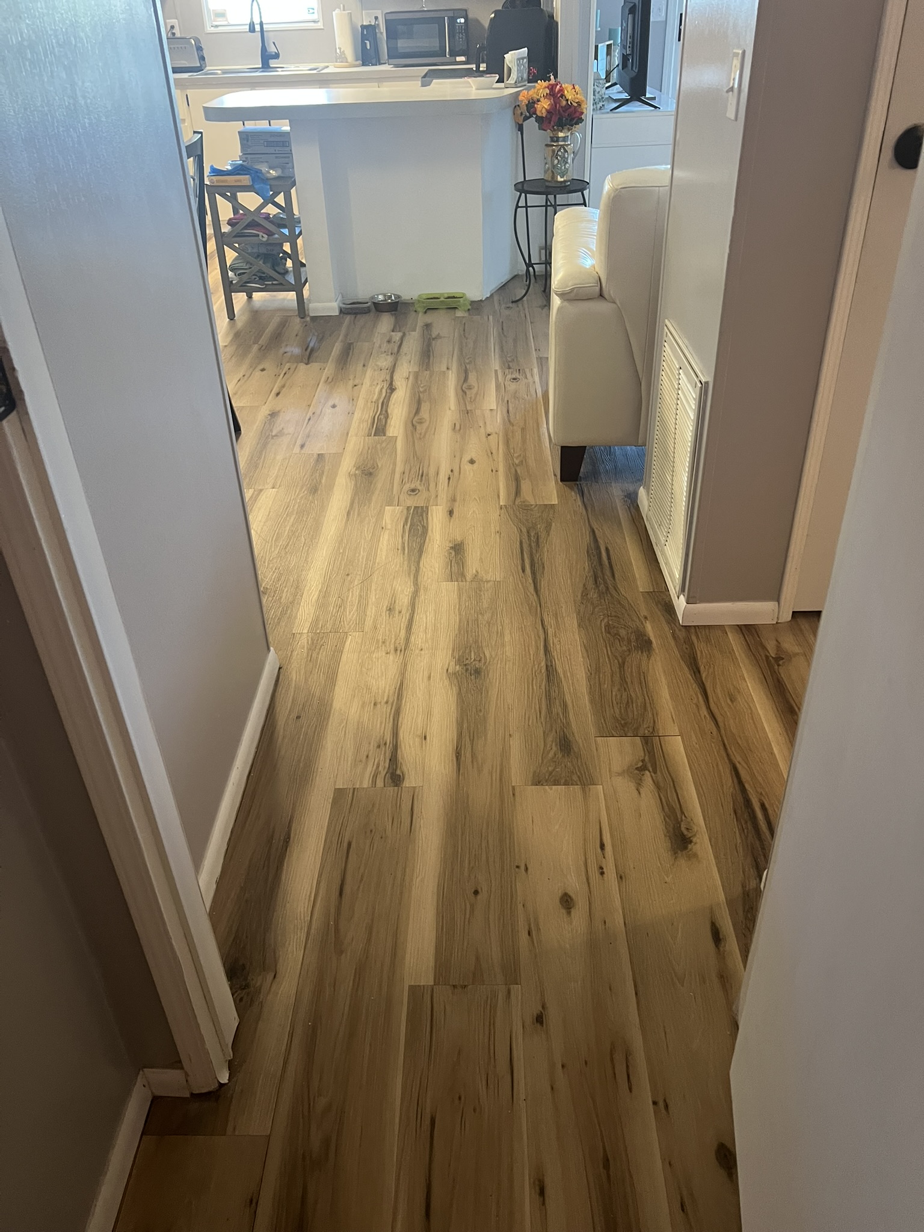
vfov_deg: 67.3
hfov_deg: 53.1
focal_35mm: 26
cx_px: 462
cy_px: 616
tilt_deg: -33.0
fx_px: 925
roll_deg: +3.5
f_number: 1.5
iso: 250
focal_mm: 5.7
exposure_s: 1/60
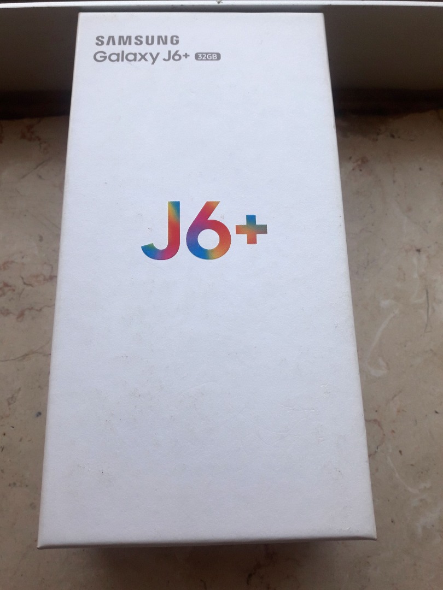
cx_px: 222
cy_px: 295
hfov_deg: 49.7
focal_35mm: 28
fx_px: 478
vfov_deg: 63.4
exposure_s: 1/234
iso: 40
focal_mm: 3.7
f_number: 1.9
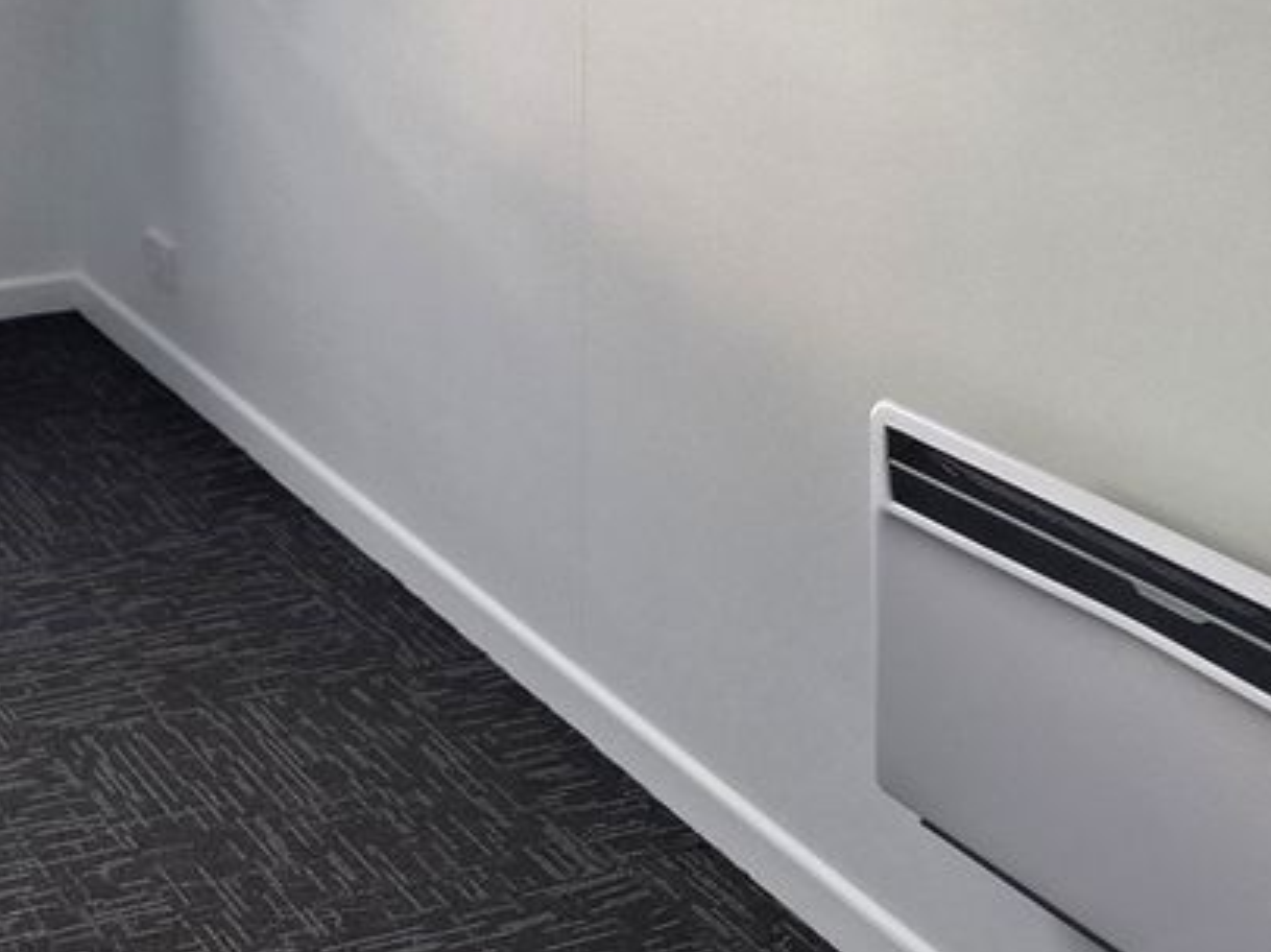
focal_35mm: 68
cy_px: -219
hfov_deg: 27.3
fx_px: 2495
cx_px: 66
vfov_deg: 20.1
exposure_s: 1/152
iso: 50
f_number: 1.8
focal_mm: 5.54
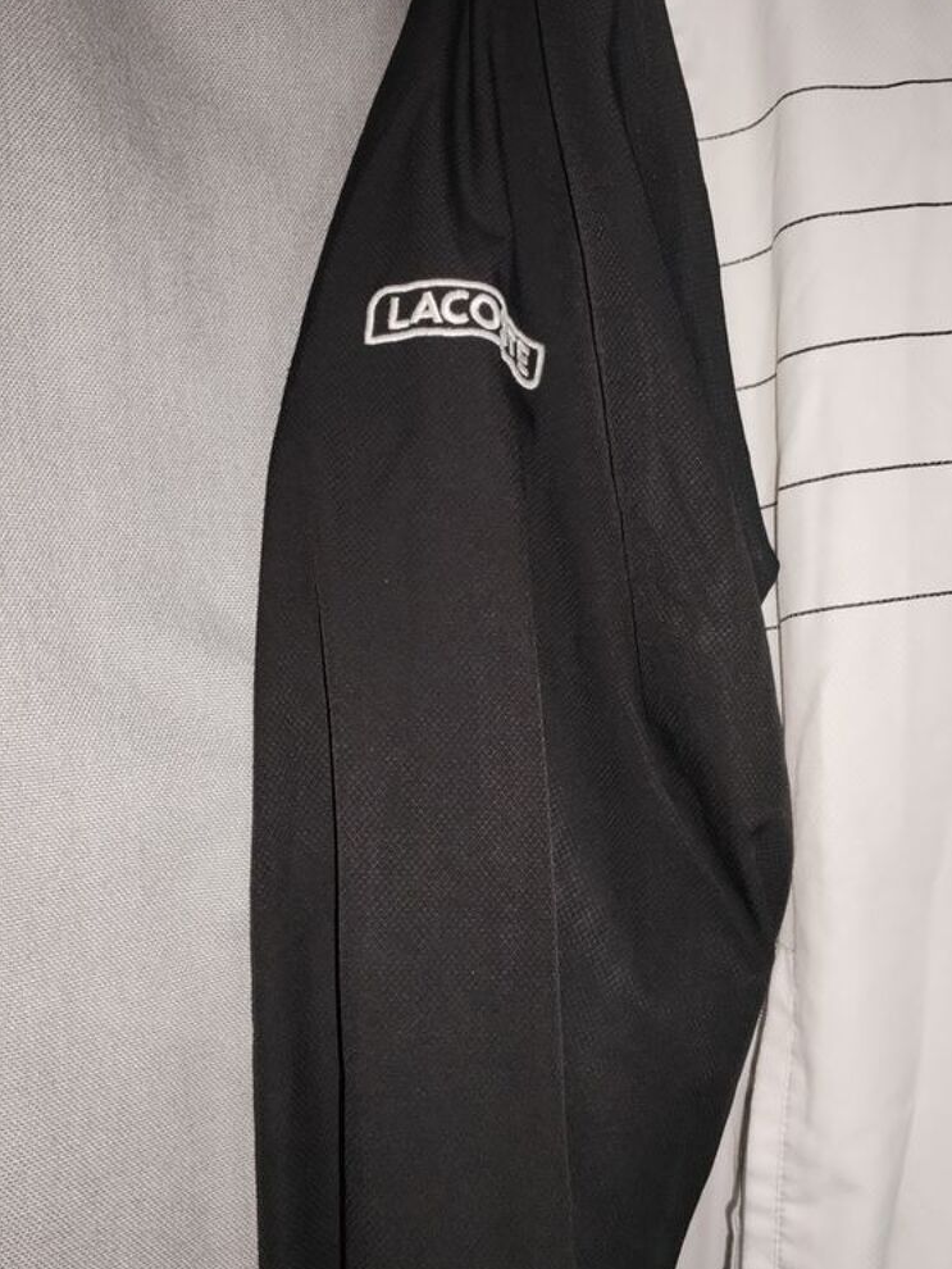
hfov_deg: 40.6
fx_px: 1283
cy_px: 615
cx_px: 536
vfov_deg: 52.6
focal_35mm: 35
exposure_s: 1/33.3
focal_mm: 4.75
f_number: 1.8
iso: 906
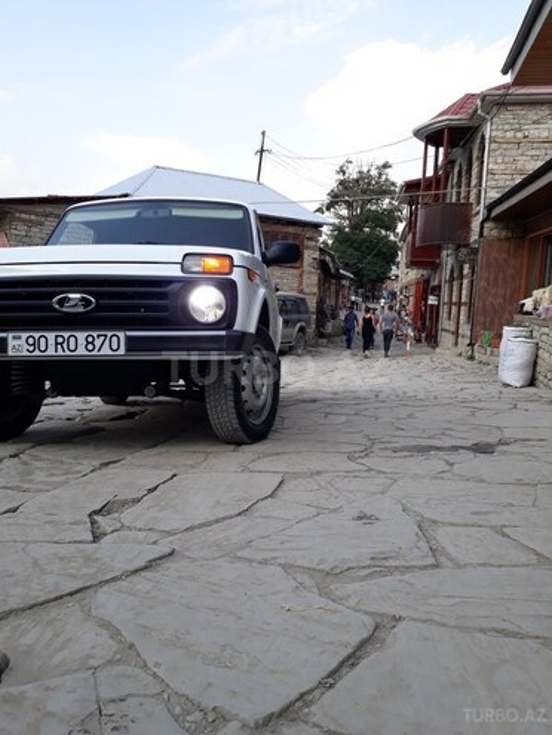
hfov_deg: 51.4
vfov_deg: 65.3
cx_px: 276
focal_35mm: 27
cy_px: 368
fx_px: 574
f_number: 1.9
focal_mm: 3.6
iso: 40
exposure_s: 1/518
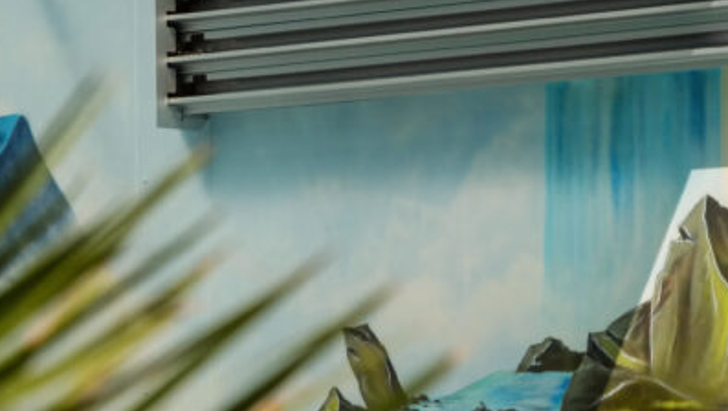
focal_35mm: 247
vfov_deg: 4.9
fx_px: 4772
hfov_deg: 8.7
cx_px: 559
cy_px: 532
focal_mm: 44
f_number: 8
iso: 200
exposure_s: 1/640
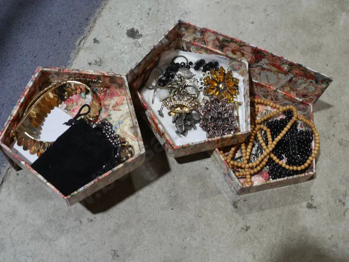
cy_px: 131
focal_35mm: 46
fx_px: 464
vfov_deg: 31.5
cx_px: 174
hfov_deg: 41.2
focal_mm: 23
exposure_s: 1/60
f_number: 5.1
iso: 400
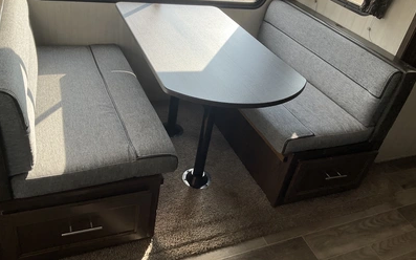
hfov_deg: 61.2
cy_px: 111
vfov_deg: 40.5
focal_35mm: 31
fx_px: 351
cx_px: 209
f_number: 1.8
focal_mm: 3
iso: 25
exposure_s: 1/276
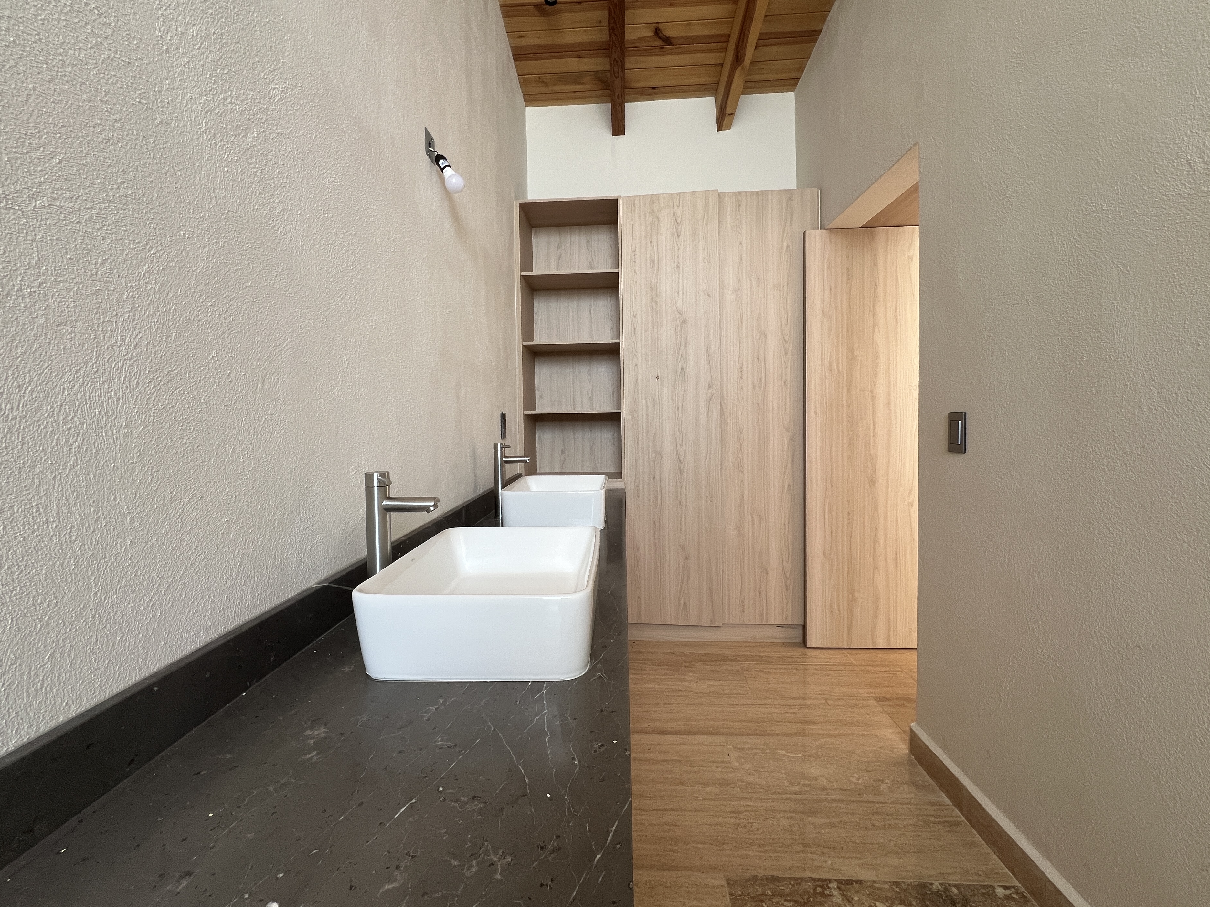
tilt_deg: -2.0
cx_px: 598
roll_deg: +0.5
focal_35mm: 14
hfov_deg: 102.1
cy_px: 436
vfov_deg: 85.6
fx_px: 489
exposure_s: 1/99
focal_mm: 1.57
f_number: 1.8
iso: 125
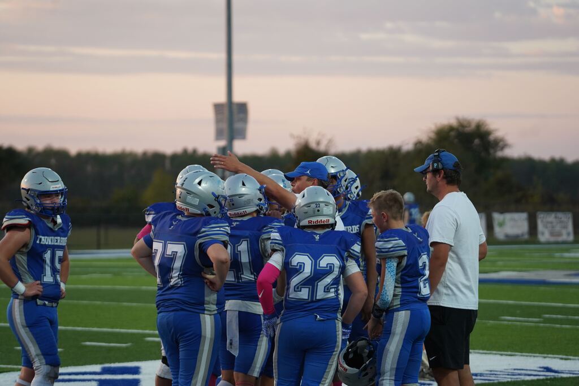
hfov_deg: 13.2
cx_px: 290
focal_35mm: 155
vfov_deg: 8.9
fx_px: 2493
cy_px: 193
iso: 1600
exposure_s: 1/1000
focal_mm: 155
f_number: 4
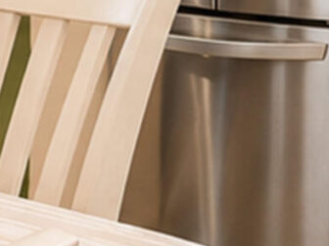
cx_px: 768
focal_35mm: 110
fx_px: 1045
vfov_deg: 12.3
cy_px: -205
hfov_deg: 13.5
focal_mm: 10
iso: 2000
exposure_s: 1/60
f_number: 7.1
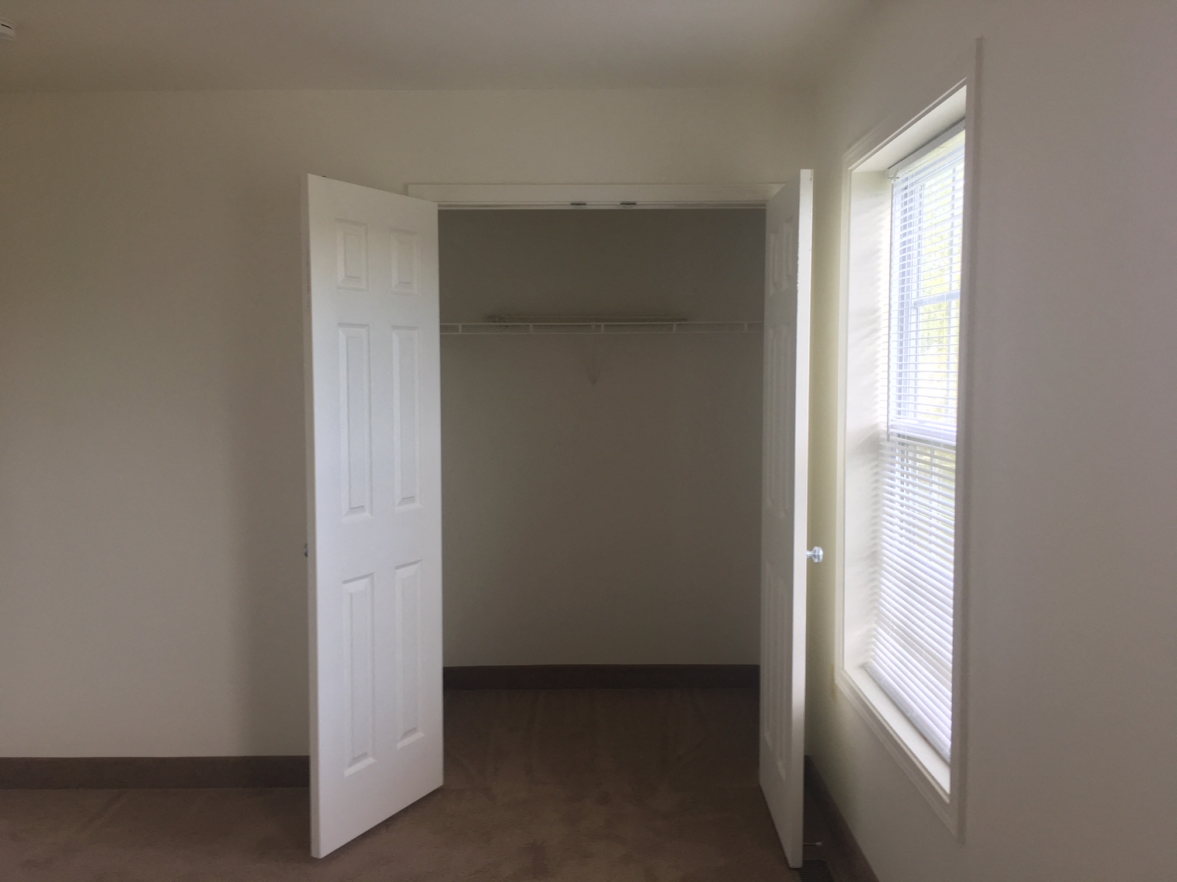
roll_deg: +0.3
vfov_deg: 48.2
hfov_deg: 61.7
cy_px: 441
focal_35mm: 29
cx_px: 588
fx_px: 986
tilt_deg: -3.3
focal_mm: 4.15
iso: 32
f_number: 2.2
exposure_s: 1/30
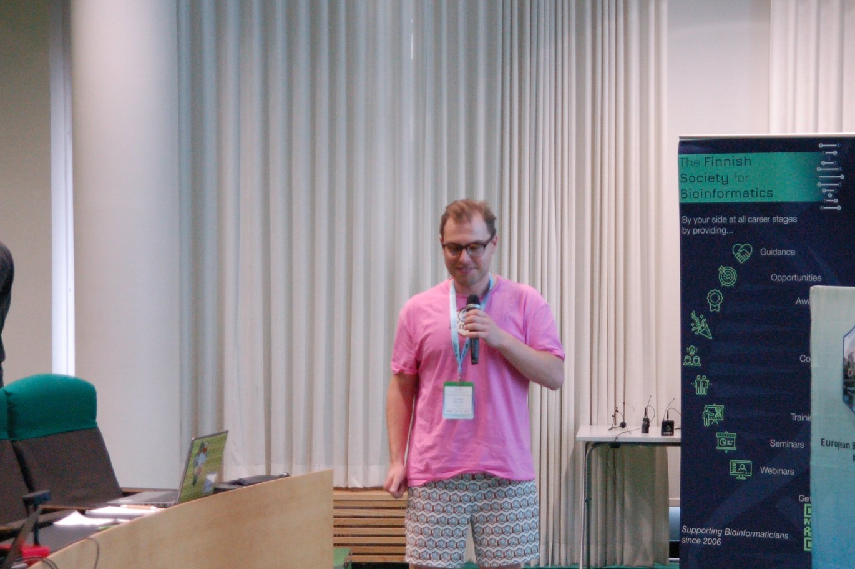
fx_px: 2183
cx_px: 572
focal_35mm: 92
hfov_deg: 22.1
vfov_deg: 14.8
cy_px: 350
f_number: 3.2
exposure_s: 1/125
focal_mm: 42
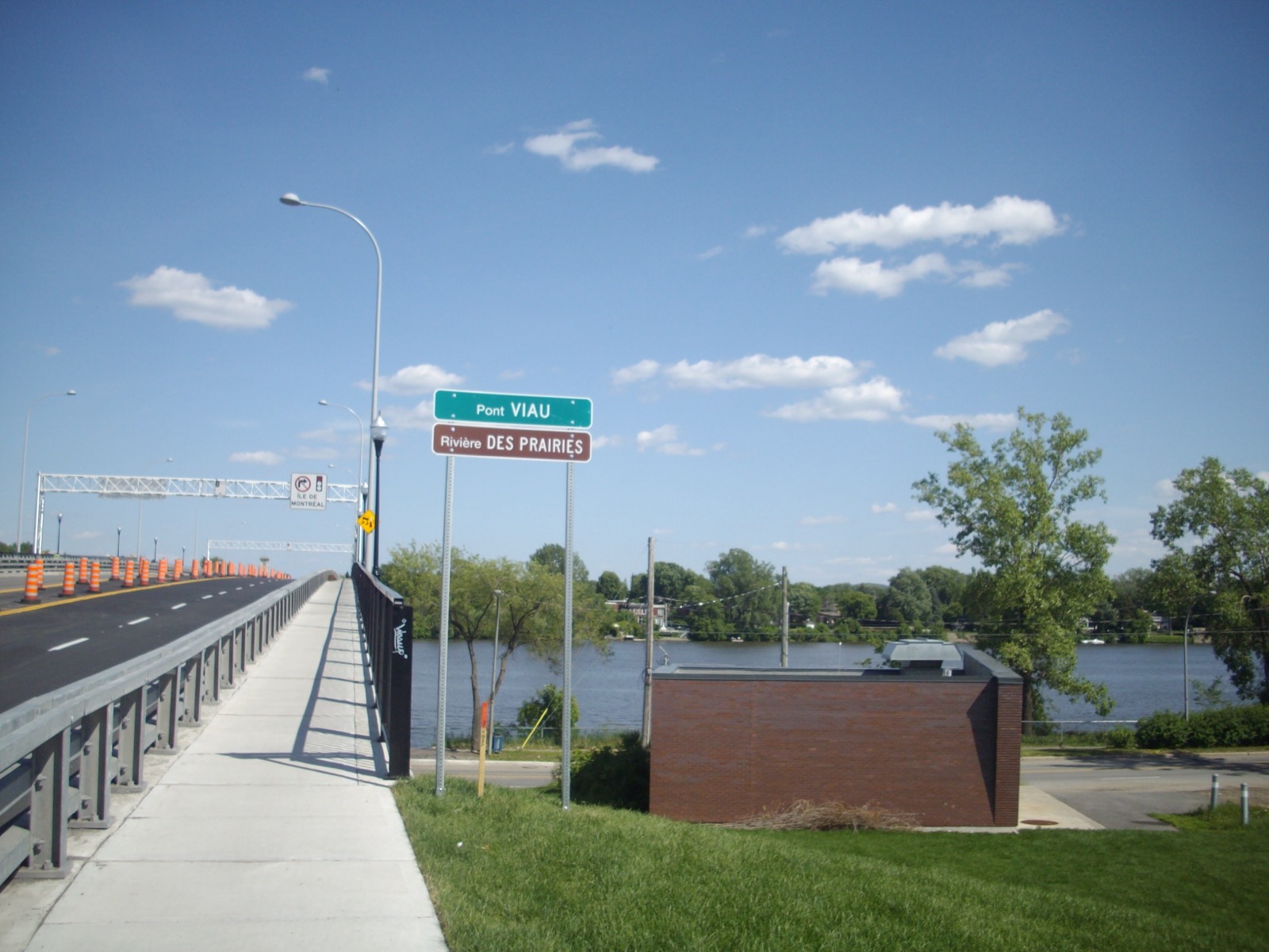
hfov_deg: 50.1
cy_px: 476
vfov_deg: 38.7
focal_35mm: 37
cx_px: 634
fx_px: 1356
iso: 80
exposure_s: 1/320
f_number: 5.6
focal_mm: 6.2
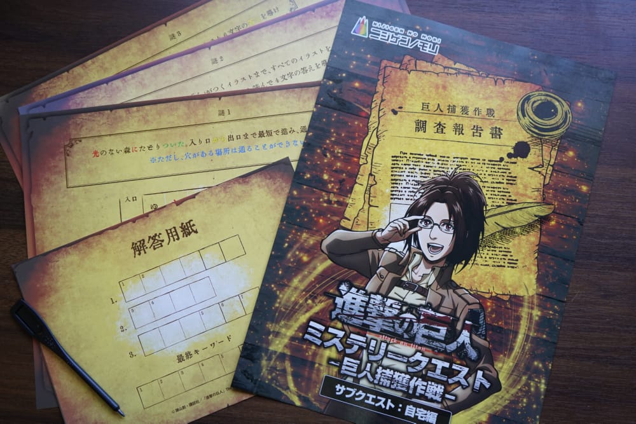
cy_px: 212
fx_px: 565
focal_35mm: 32
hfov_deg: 58.7
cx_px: 318
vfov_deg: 41.1
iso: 1250
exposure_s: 1/400
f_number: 4.5
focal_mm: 32
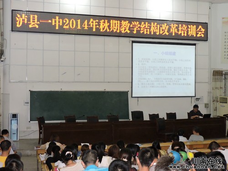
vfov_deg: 29.1
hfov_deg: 38.2
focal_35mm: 50
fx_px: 329
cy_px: 86
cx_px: 114
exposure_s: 1/30
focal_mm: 8.9
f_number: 3.6
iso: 800
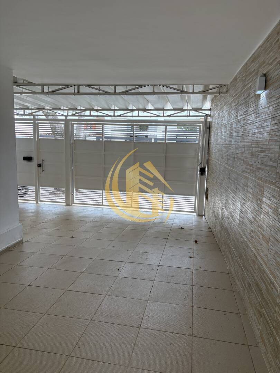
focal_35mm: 26
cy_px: 186
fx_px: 280
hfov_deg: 53.1
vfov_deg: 67.3
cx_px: 140
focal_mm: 5.96
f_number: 1.6
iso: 64
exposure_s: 1/242
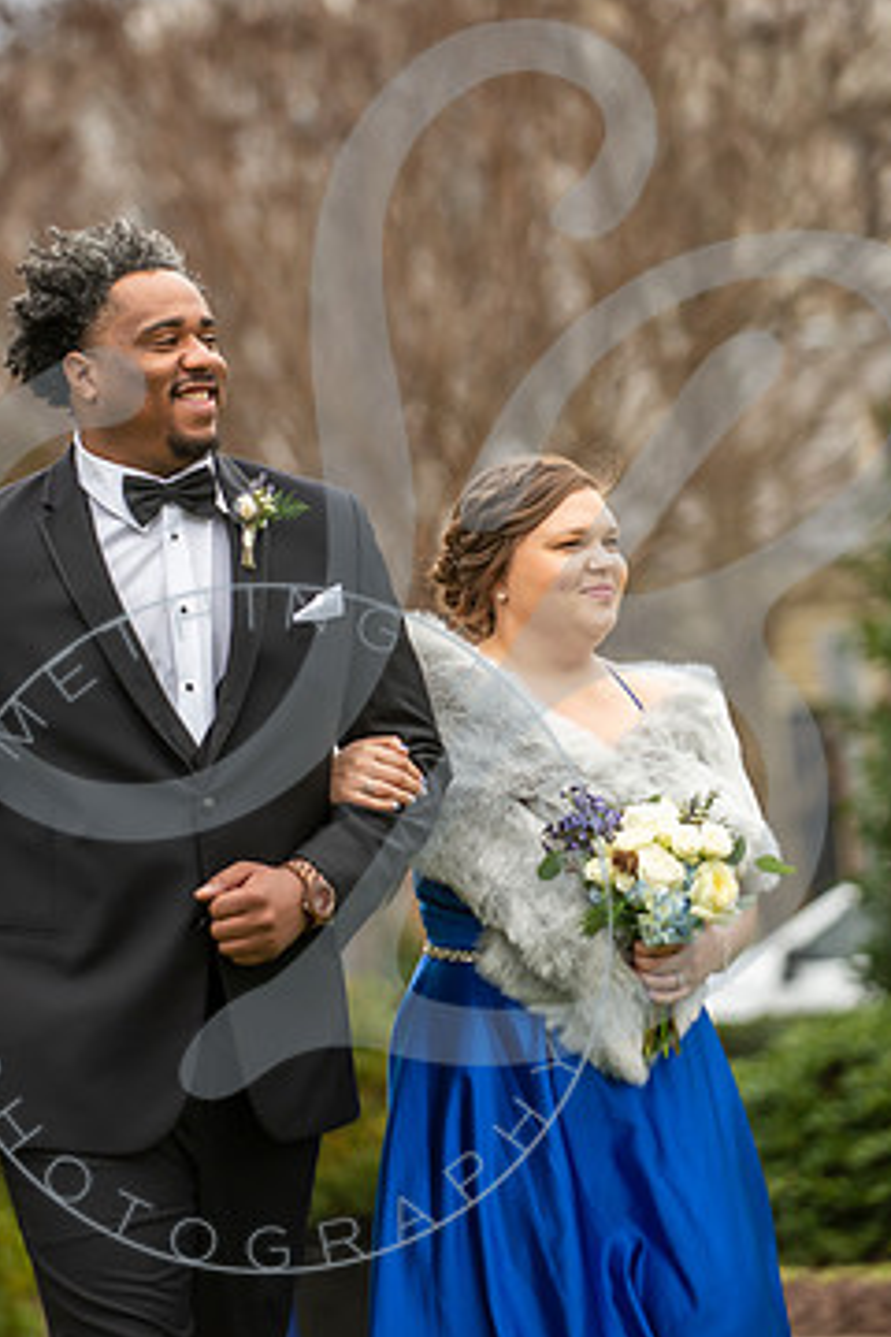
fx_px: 6496
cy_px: 646
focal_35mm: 175
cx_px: 434
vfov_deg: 11.7
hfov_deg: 7.8
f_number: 2.8
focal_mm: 140
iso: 640
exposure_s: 1/1000
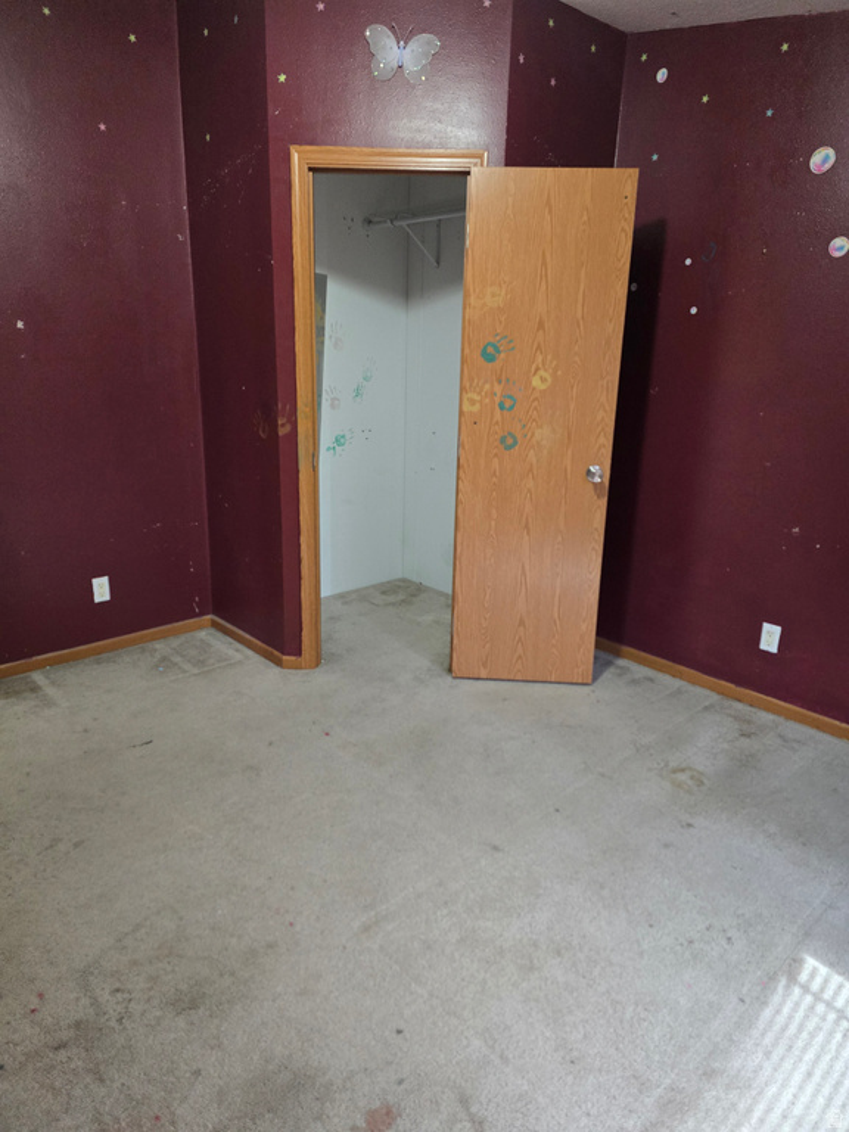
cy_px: 566
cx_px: 424
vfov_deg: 73.9
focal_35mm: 23
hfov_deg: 58.9
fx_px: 752
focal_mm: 6.3
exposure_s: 1/120
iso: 800
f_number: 1.7
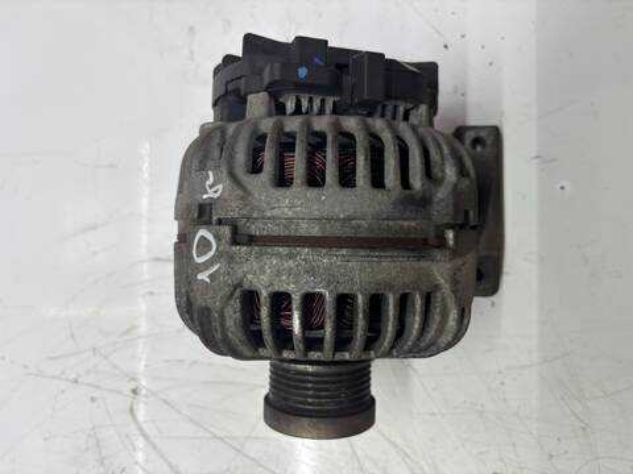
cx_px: 316
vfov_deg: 53.1
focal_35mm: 26
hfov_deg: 67.3
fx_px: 475
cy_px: 237
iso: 32
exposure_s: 1/100
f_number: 1.6
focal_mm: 5.96
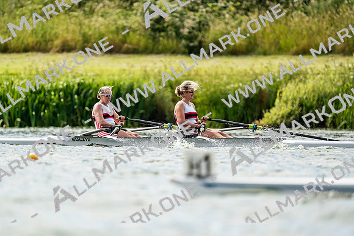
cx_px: 177
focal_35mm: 600
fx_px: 5901
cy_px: 118
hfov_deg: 3.4
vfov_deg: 2.3
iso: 400
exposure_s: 1/2000
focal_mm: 600
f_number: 6.3
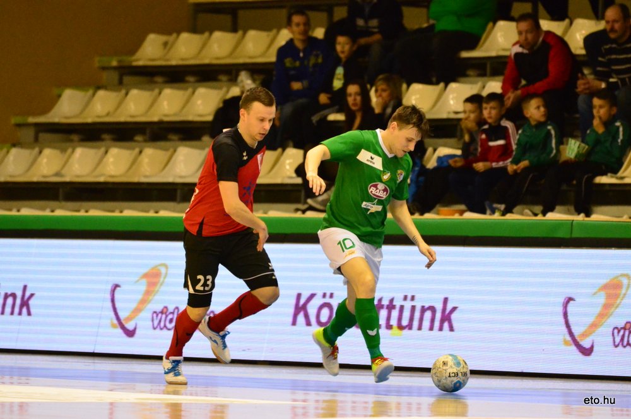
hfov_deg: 5.7
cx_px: 316
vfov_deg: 3.8
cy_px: 210
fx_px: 6299
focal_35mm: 360
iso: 6400
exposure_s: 1/400
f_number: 5.3
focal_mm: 240
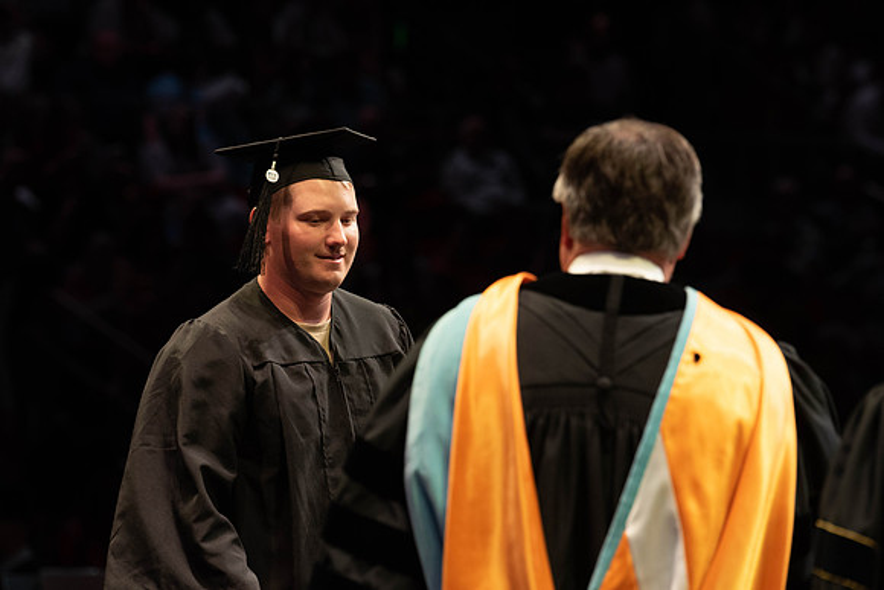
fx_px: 4734
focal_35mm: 193
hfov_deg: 10.7
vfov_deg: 7.1
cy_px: 270
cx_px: 400
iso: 1600
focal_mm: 175
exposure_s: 1/320
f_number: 4.5
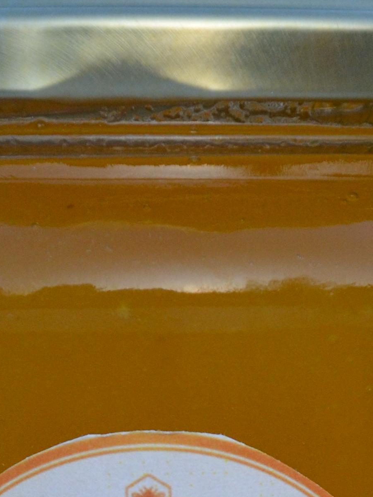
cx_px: 176
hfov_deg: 2.4
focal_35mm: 617
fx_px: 8866
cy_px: 572
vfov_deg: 3.2
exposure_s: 1/800
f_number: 5.6
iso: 800
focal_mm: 105
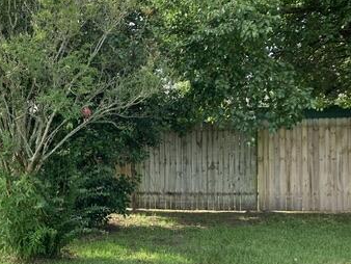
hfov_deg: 35.0
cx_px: 70
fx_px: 538
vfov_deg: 27.5
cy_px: 163
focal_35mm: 53
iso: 20
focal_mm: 3.99
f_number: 1.8
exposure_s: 1/256
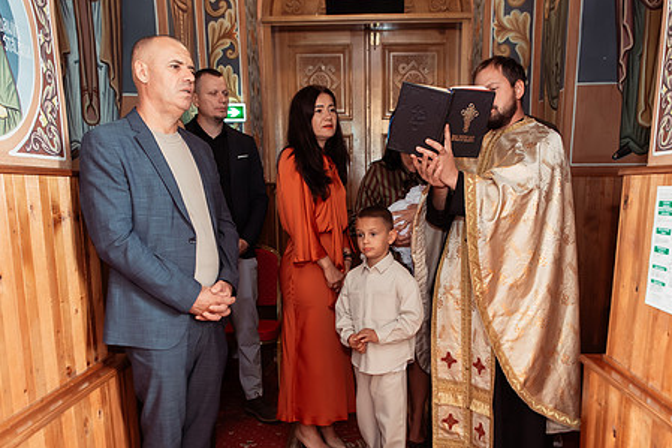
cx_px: 362
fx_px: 578
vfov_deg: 41.9
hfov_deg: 60.2
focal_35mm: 31
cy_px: 283
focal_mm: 24
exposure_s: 1/125
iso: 3200
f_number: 3.5
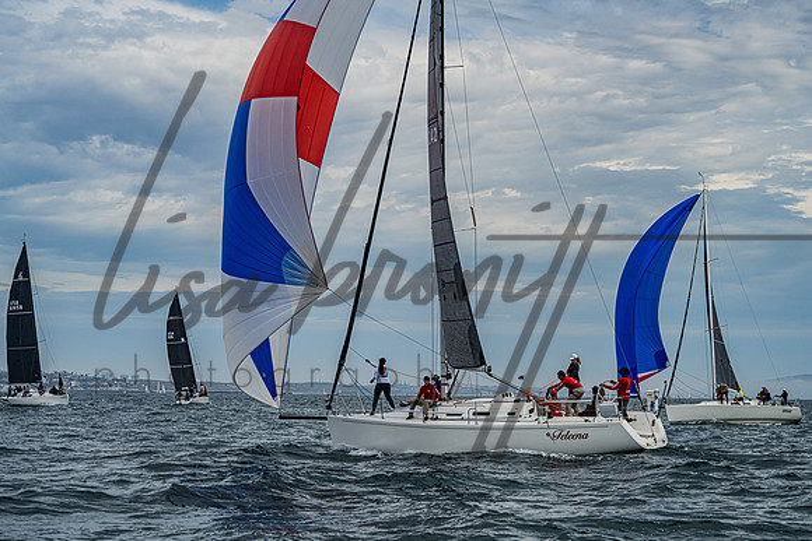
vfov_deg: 17.4
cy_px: 289
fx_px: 1769
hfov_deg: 25.8
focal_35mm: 78
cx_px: 446
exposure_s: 1/2500
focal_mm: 70
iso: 400
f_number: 8
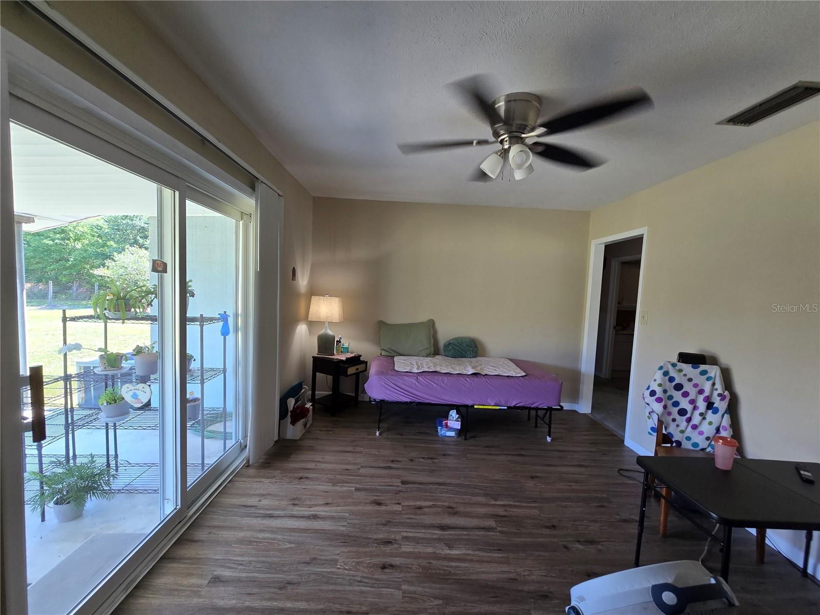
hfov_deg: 106.2
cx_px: 410
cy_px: 308
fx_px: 308
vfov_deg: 89.9
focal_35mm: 13
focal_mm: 2.2
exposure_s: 1/60
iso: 100
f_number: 2.2
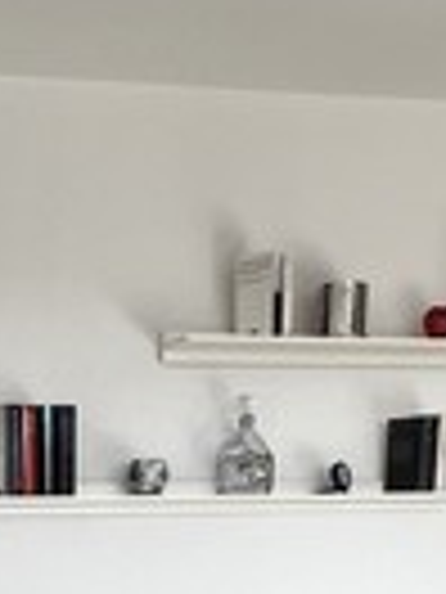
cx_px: 16
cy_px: 857
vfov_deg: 23.2
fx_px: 1203
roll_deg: +0.7
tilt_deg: -12.6
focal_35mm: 70
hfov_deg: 20.4
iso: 32
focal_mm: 1.57
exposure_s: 1/118
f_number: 1.8
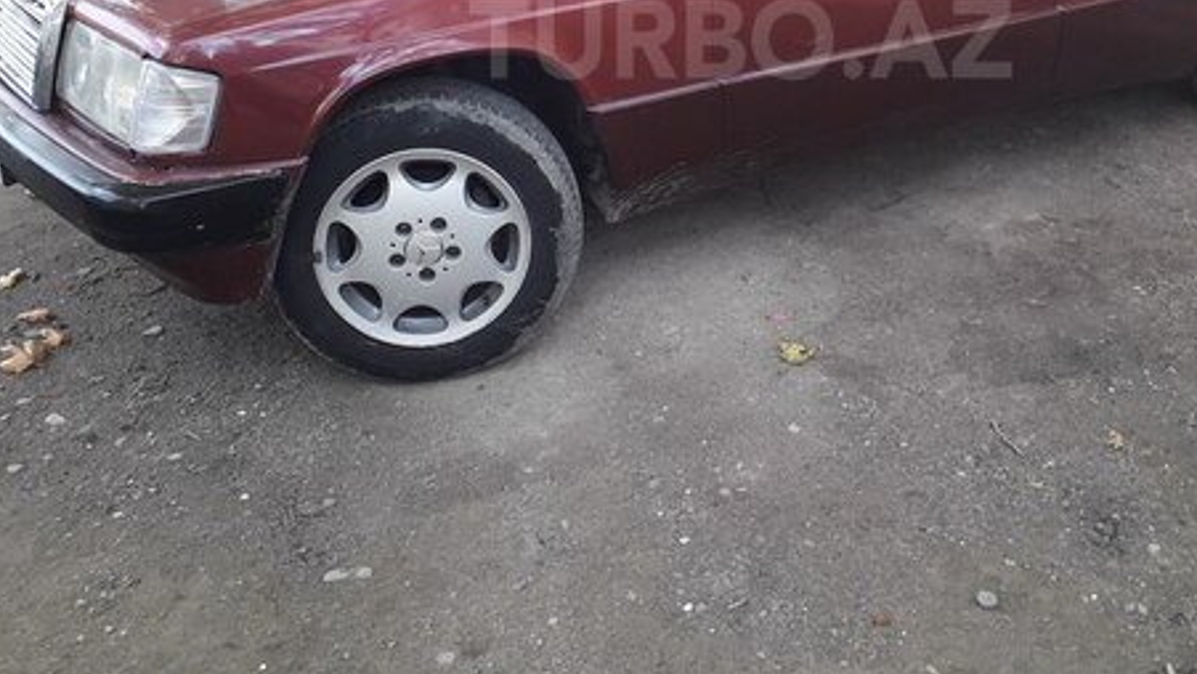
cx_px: 740
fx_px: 1365
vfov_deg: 26.6
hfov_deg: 47.0
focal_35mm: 43
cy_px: 38
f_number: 1.9
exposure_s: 1/100
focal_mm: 3.6
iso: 50
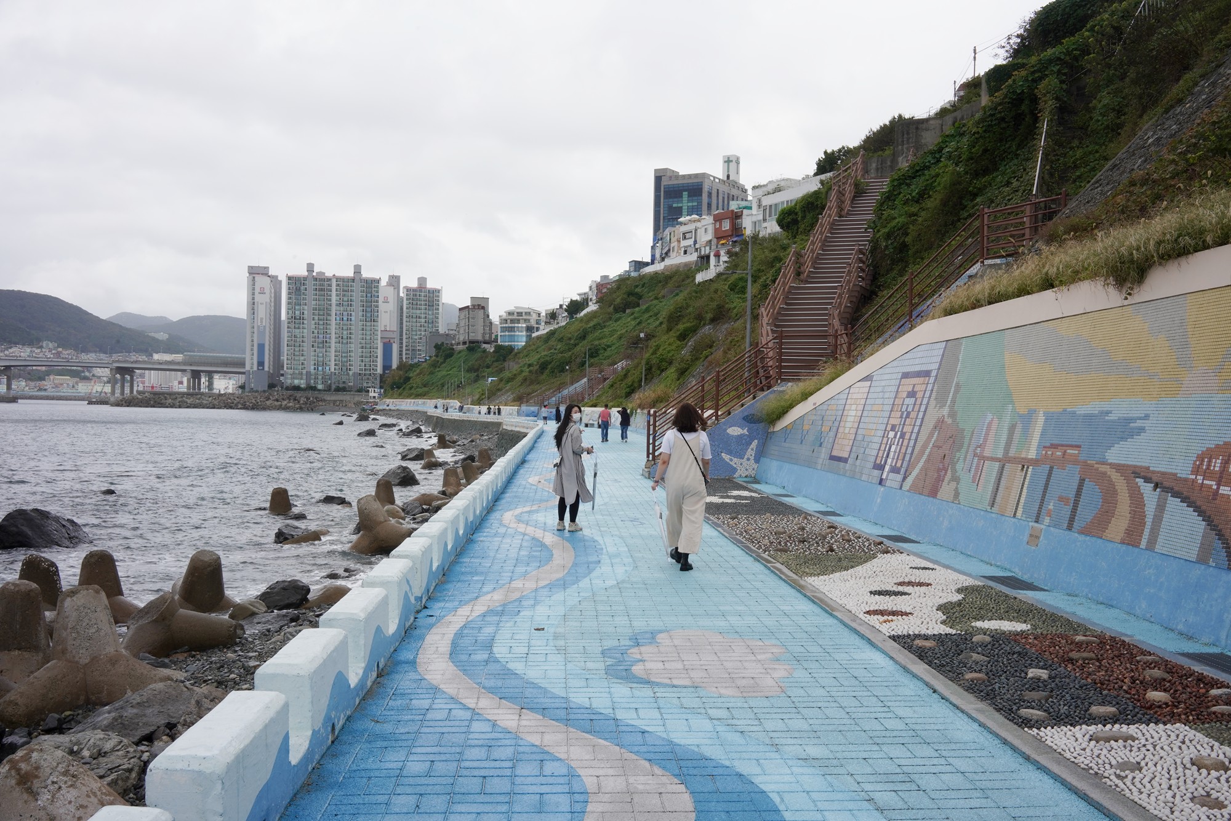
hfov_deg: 54.4
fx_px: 1197
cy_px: 410
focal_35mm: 35
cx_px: 616
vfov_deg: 37.9
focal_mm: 35
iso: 400
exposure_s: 1/100
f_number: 20
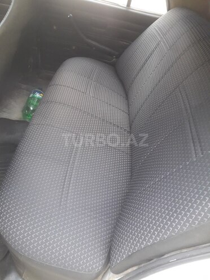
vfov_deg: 65.3
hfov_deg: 51.4
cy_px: 140
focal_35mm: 27
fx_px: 218
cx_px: 105
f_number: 1.9
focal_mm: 3.6
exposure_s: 1/50
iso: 160
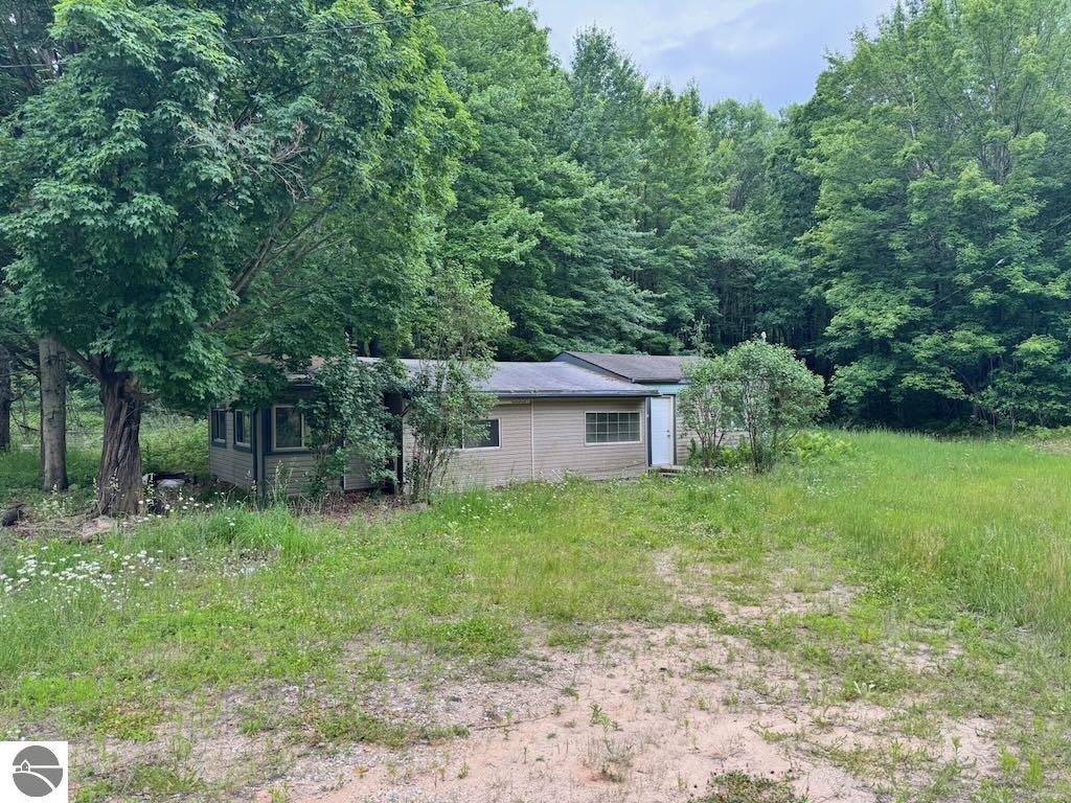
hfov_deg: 71.6
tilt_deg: +0.8
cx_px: 536
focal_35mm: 24
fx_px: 743
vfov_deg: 56.8
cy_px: 402
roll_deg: +0.3
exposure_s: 1/368
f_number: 1.78
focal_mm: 6.76
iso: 80
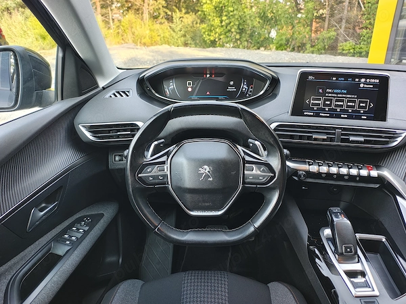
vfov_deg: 54.9
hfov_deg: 69.4
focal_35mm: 25
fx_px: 293
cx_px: 203
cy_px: 152
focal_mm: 5.89
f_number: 1.4
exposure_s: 1/120
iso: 528
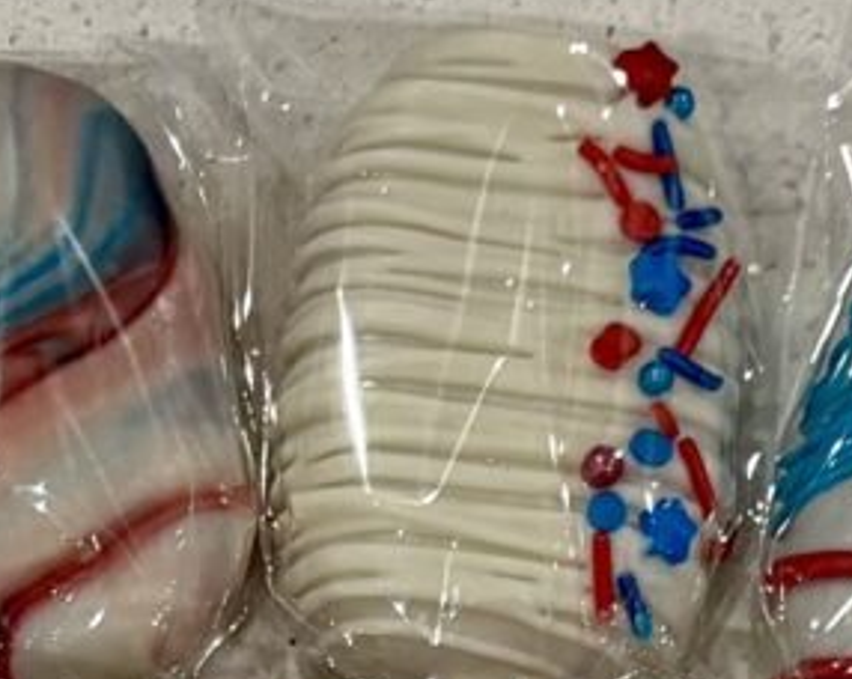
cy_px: 1007
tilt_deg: -81.9
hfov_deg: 21.0
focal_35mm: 91
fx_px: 2292
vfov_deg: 15.6
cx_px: 271
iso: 125
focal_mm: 5.96
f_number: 1.6
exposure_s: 1/120
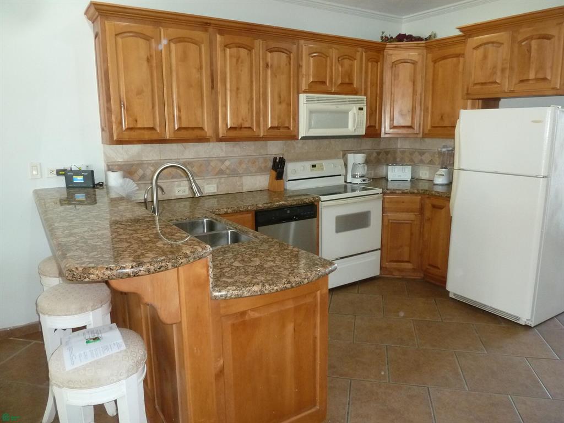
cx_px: 282
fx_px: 407
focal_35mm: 25
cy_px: 212
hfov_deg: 69.4
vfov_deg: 54.9
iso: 320
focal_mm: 4.1
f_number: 3.3
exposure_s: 1/30
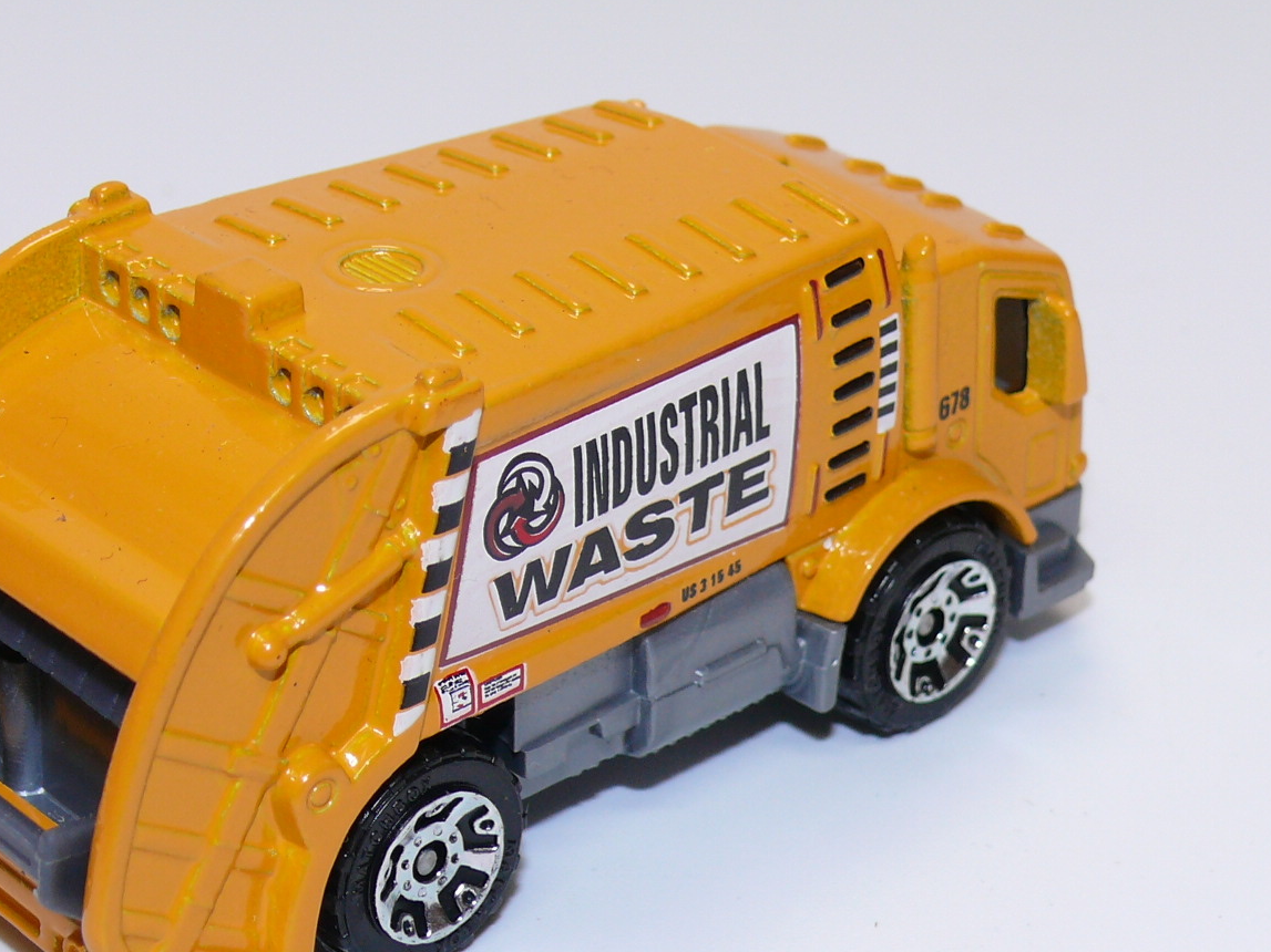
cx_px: 467
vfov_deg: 13.1
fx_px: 4149
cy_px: 483
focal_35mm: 113
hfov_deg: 17.4
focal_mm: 11.8
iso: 100
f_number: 4
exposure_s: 1/30
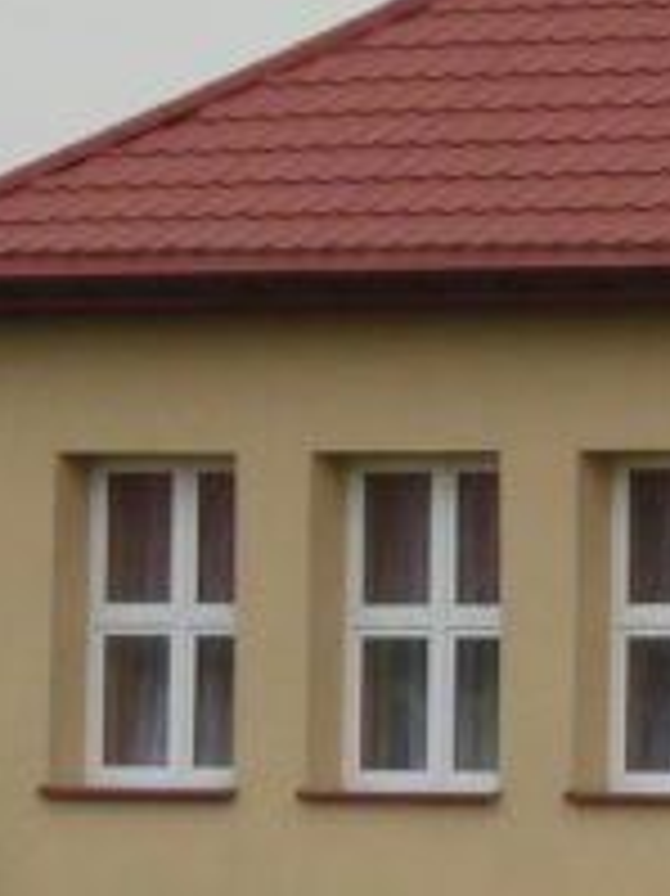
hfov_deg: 3.4
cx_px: 1632
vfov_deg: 4.6
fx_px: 11057
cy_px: 180
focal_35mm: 428
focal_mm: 13.7
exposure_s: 1/80
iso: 160
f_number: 4.2
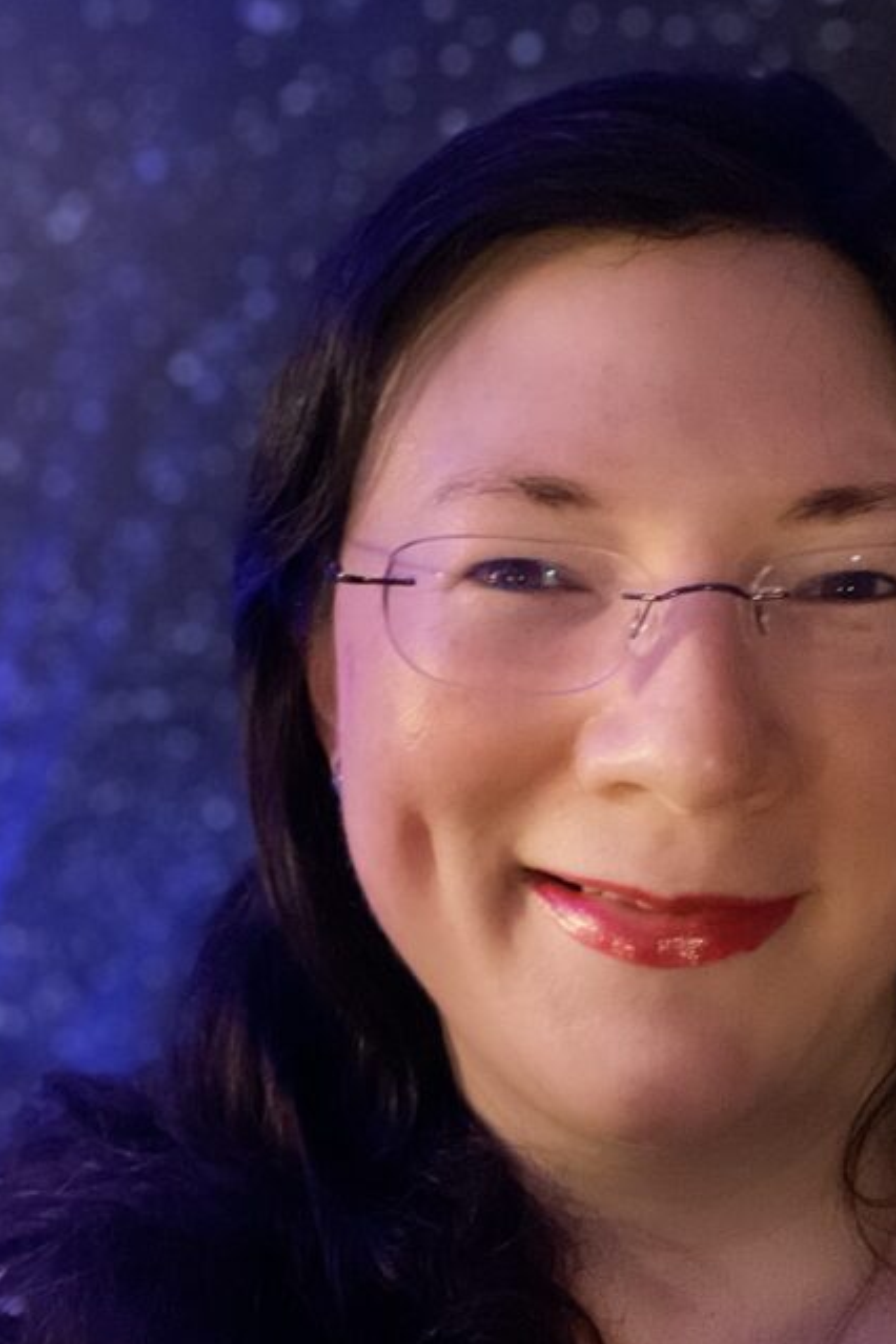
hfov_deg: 26.9
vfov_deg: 39.3
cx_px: 585
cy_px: 858
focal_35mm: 50
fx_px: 1867
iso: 800
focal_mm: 2.71
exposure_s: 1/17
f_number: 2.2
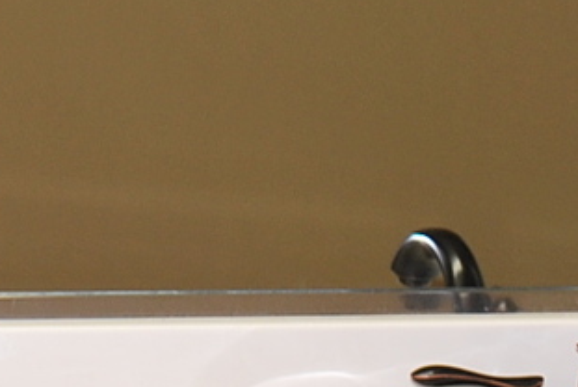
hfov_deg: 8.3
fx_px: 4001
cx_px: 163
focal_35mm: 249
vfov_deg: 5.5
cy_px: 117
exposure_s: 1/60
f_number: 4.8
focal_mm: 32
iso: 200
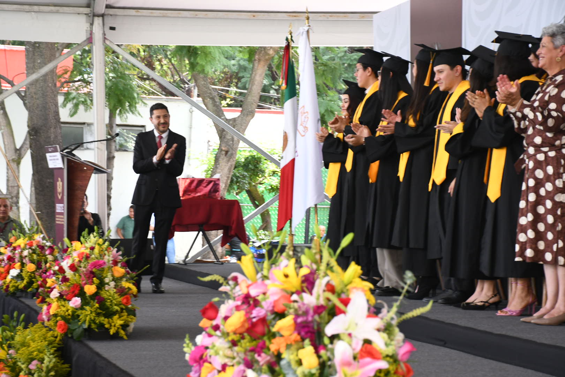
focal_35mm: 99
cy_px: 188
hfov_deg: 20.6
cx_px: 282
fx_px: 1554
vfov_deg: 13.8
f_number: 8
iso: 1000
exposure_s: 1/125
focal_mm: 66
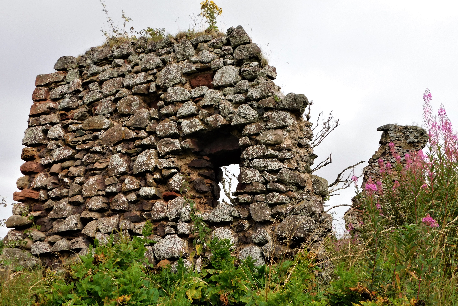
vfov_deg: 41.1
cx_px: 230
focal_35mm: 32
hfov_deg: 58.7
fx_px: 407
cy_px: 168
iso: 125
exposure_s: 1/800
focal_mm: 5.3
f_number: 3.2
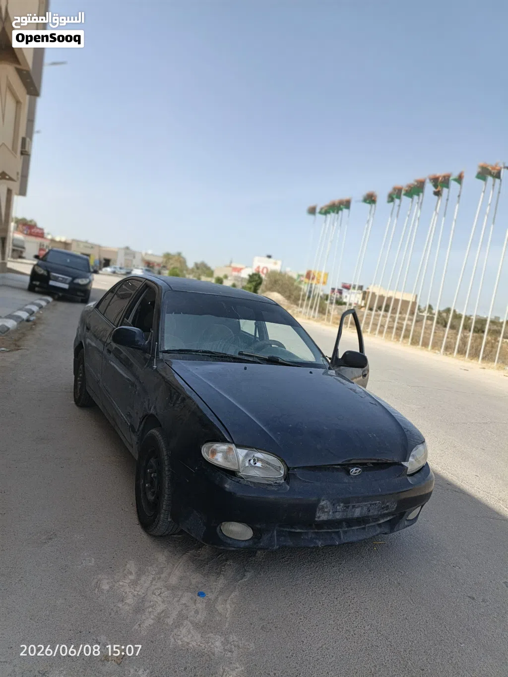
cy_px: 338
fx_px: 450
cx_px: 254
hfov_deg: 58.9
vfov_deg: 73.9
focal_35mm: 23
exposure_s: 1/559
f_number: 1.79
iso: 71
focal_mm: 4.71
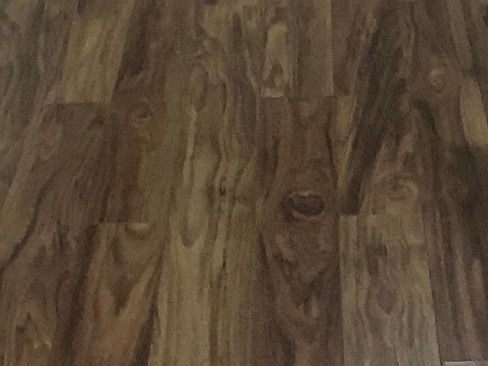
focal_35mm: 136
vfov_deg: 10.0
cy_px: -401
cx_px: 413
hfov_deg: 14.4
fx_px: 1917
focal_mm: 3
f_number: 1.8
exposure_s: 1/33
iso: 80
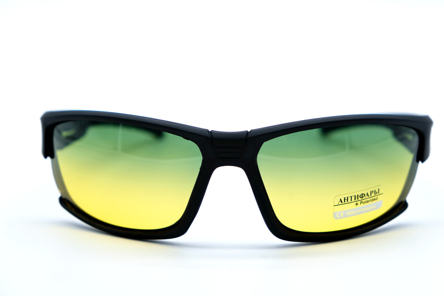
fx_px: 1036
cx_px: 232
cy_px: 148
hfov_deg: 24.2
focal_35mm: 84
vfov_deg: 16.2
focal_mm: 52.7
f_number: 5
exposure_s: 1/160
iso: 160
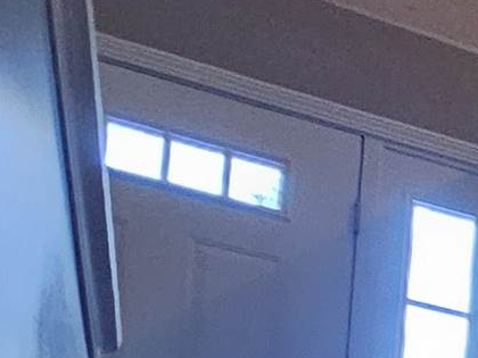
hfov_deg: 12.1
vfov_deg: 12.0
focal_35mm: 95
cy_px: 902
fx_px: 1312
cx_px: 1367
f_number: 2.2
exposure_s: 1/40
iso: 320
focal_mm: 2.2
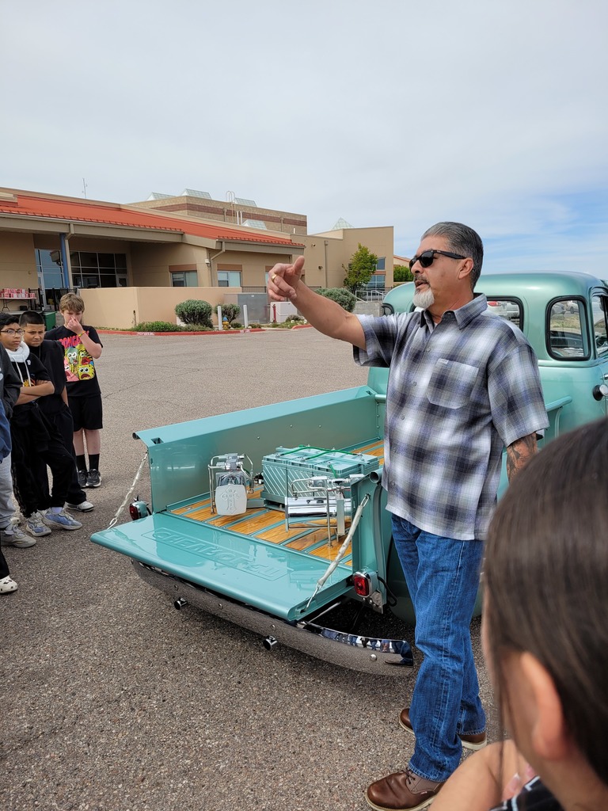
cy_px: 406
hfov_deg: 53.1
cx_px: 304
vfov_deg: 67.3
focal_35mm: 26
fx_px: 609
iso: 40
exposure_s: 1/2397
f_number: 1.8
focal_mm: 5.4
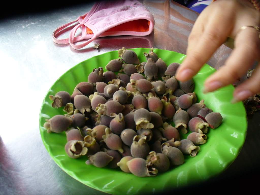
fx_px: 278
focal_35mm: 37
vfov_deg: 38.7
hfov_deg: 50.1
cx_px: 130
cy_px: 98
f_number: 2.8
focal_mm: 6.1
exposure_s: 1/200
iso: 80
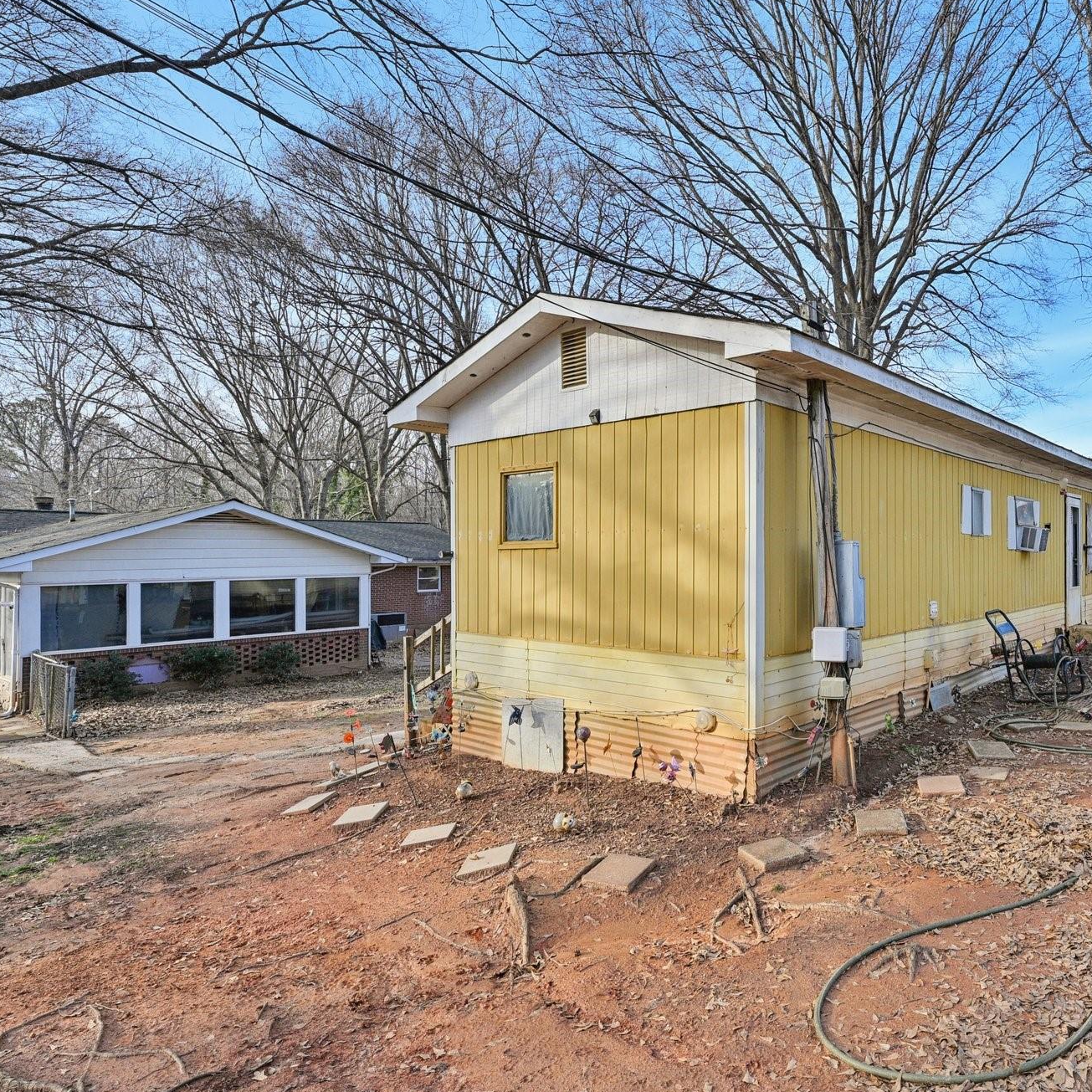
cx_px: 786
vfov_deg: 73.0
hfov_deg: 69.4
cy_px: 549
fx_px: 738
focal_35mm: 21
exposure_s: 1/125
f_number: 8
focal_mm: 15.5
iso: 100
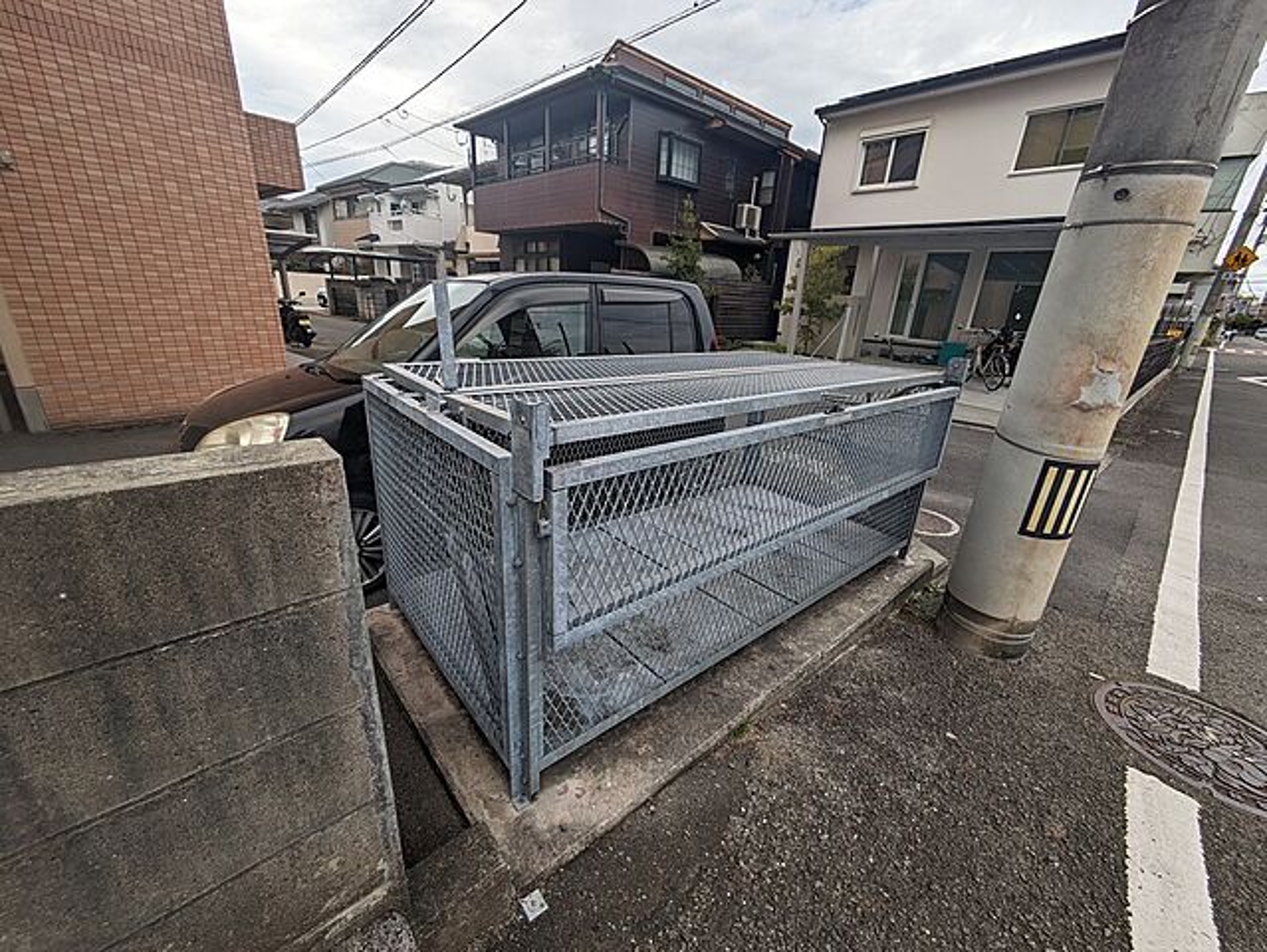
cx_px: 634
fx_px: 513
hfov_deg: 102.0
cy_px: 476
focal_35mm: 14
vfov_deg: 85.7
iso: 49
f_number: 2.2
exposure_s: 1/972
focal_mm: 1.83
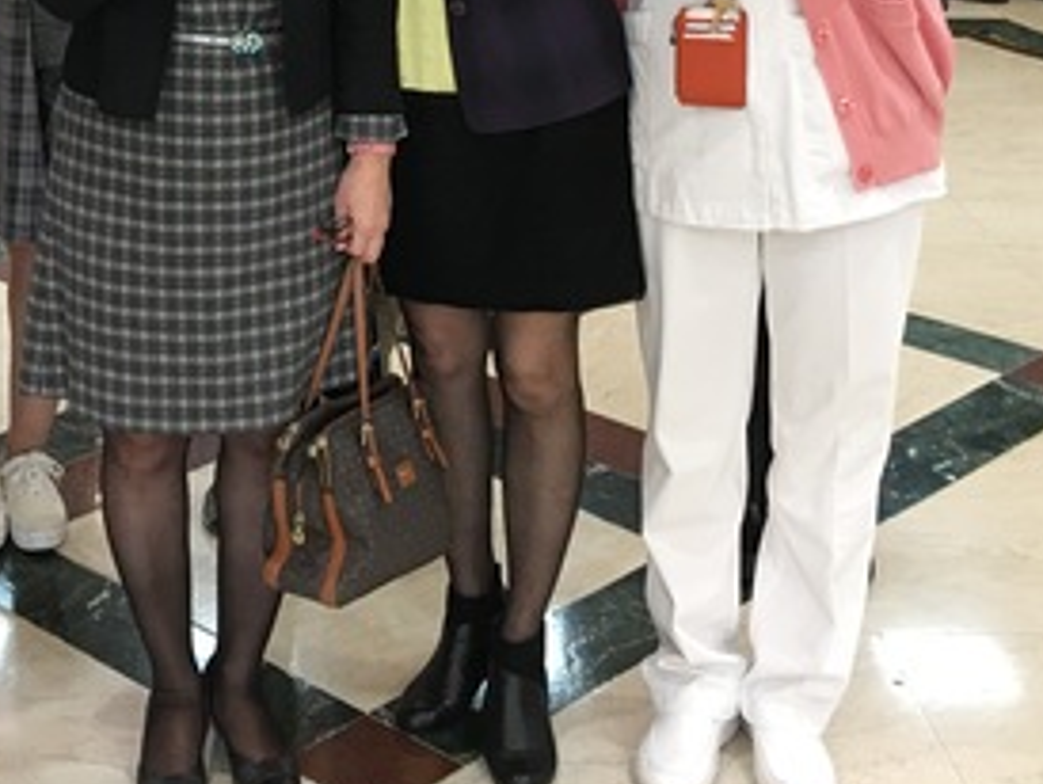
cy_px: -112
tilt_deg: -9.3
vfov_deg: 19.0
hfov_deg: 25.8
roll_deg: -0.6
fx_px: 2232
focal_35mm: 74
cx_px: 183
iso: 40
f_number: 2.2
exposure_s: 1/15
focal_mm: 4.15
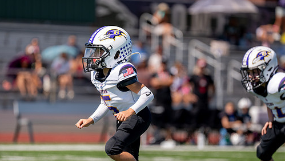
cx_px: 134
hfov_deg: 7.2
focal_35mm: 301
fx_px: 2275
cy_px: 93
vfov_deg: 4.0
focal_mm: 200
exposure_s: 1/4000
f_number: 2.8
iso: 200
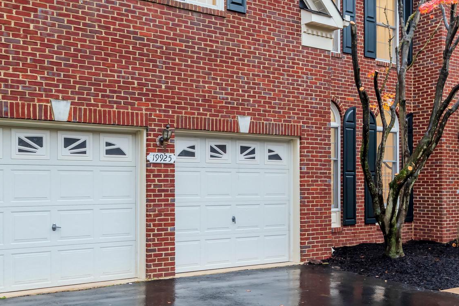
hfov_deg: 46.4
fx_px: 535
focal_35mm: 42
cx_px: 219
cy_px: 166
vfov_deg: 31.9
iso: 640
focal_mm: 23
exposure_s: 1/15
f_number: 7.1
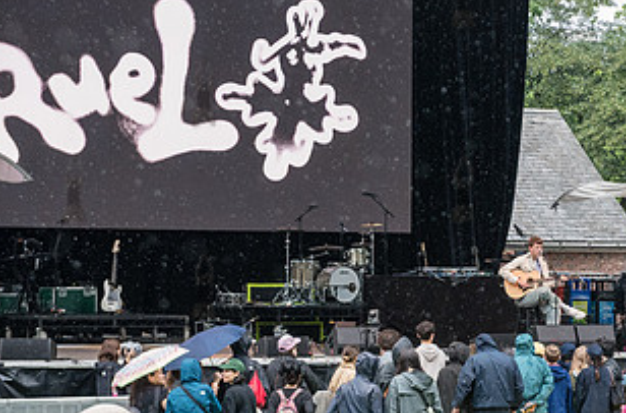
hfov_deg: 13.6
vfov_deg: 9.1
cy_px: 233
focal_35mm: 150
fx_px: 2599
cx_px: 523
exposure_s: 1/800
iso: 2000
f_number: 4.5
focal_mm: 70
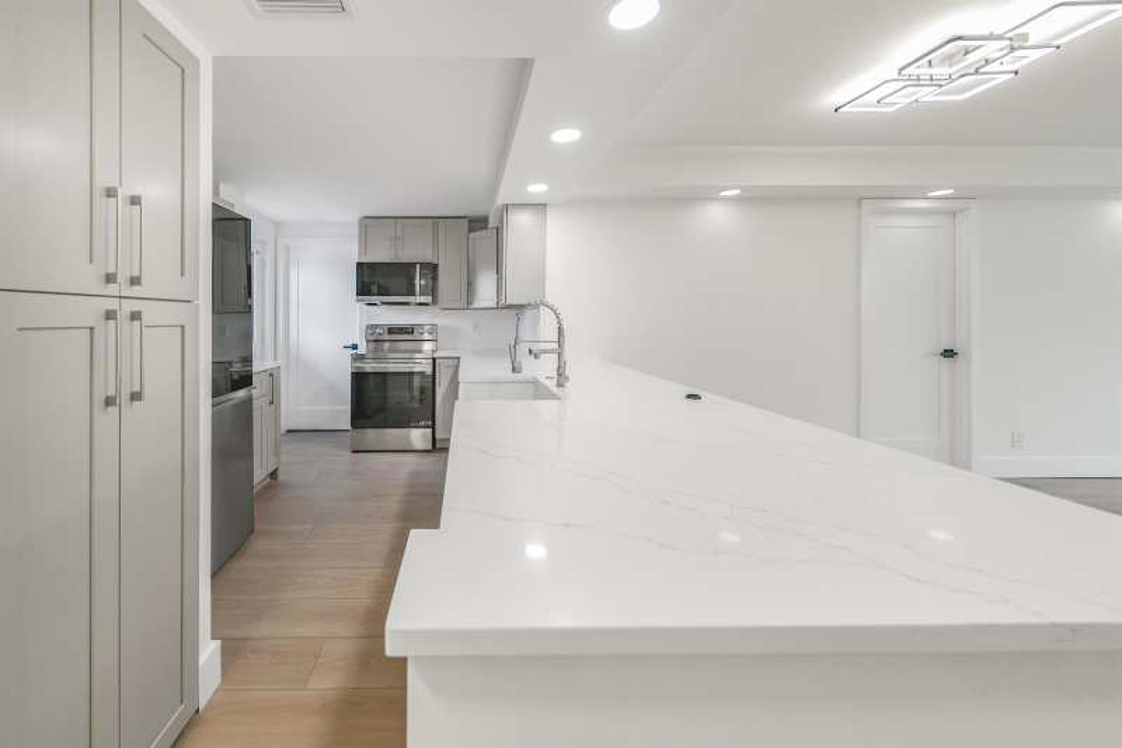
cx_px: 561
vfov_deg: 90.0
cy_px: 374
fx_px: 374
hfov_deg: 112.6
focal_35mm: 12
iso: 400
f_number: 4
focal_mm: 12
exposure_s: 1/160
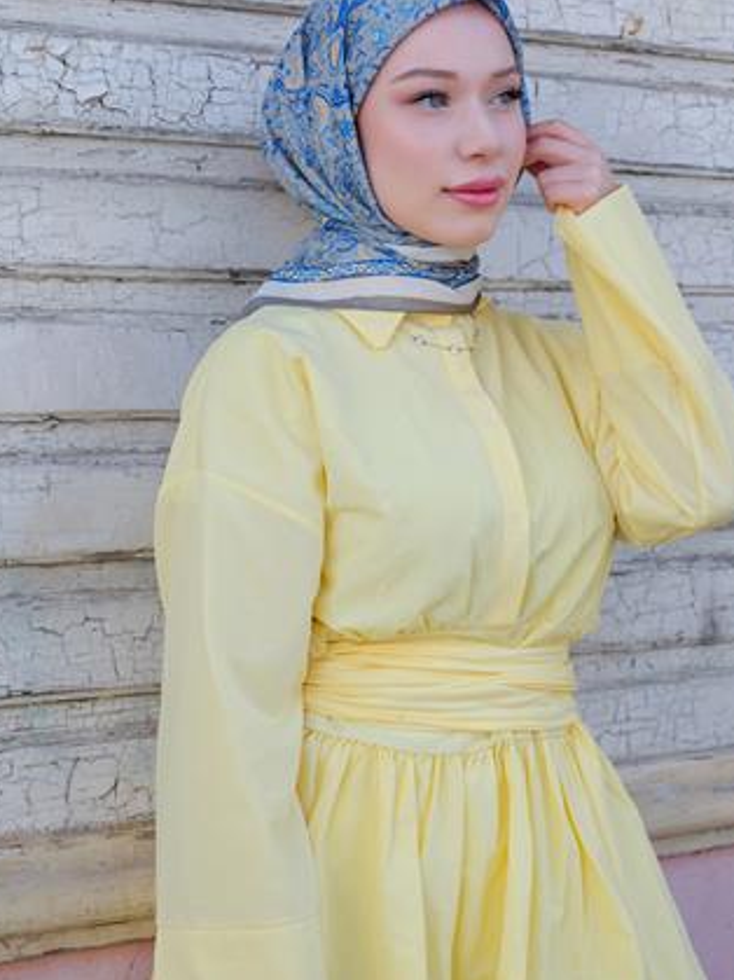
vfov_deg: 27.7
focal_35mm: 70
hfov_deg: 21.0
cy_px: 396
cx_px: 414
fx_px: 1980
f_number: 7.1
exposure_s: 1/170
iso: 320
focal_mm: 70
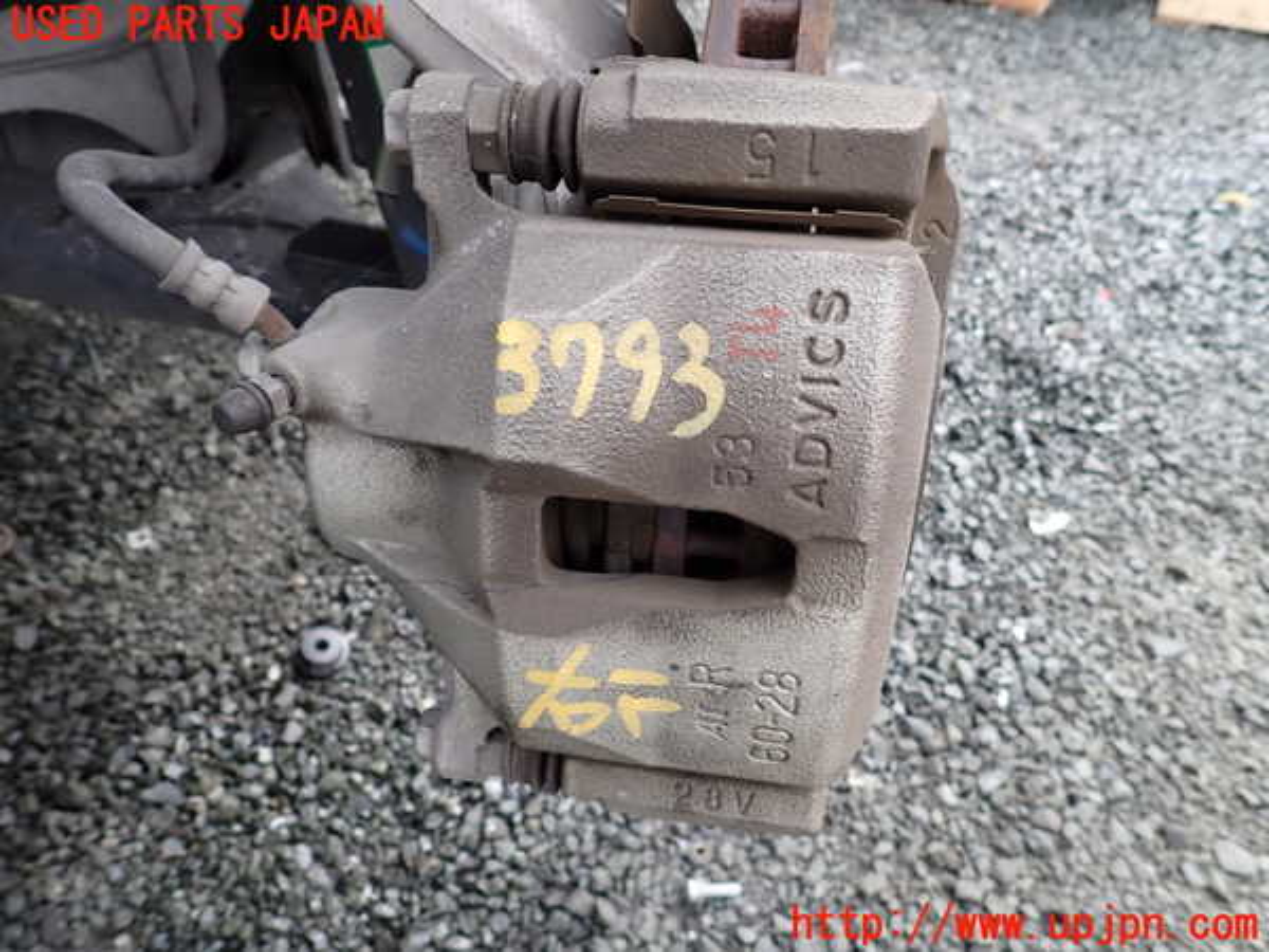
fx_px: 916
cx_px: 634
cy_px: 476
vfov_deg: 54.9
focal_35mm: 25
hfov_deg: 69.4
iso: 100
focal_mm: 4.5
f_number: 2.8
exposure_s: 1/160
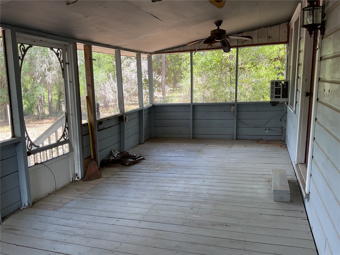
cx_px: 170
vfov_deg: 48.2
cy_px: 128
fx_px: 285
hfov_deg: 61.7
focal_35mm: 29
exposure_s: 1/120
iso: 40
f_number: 1.8
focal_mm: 3
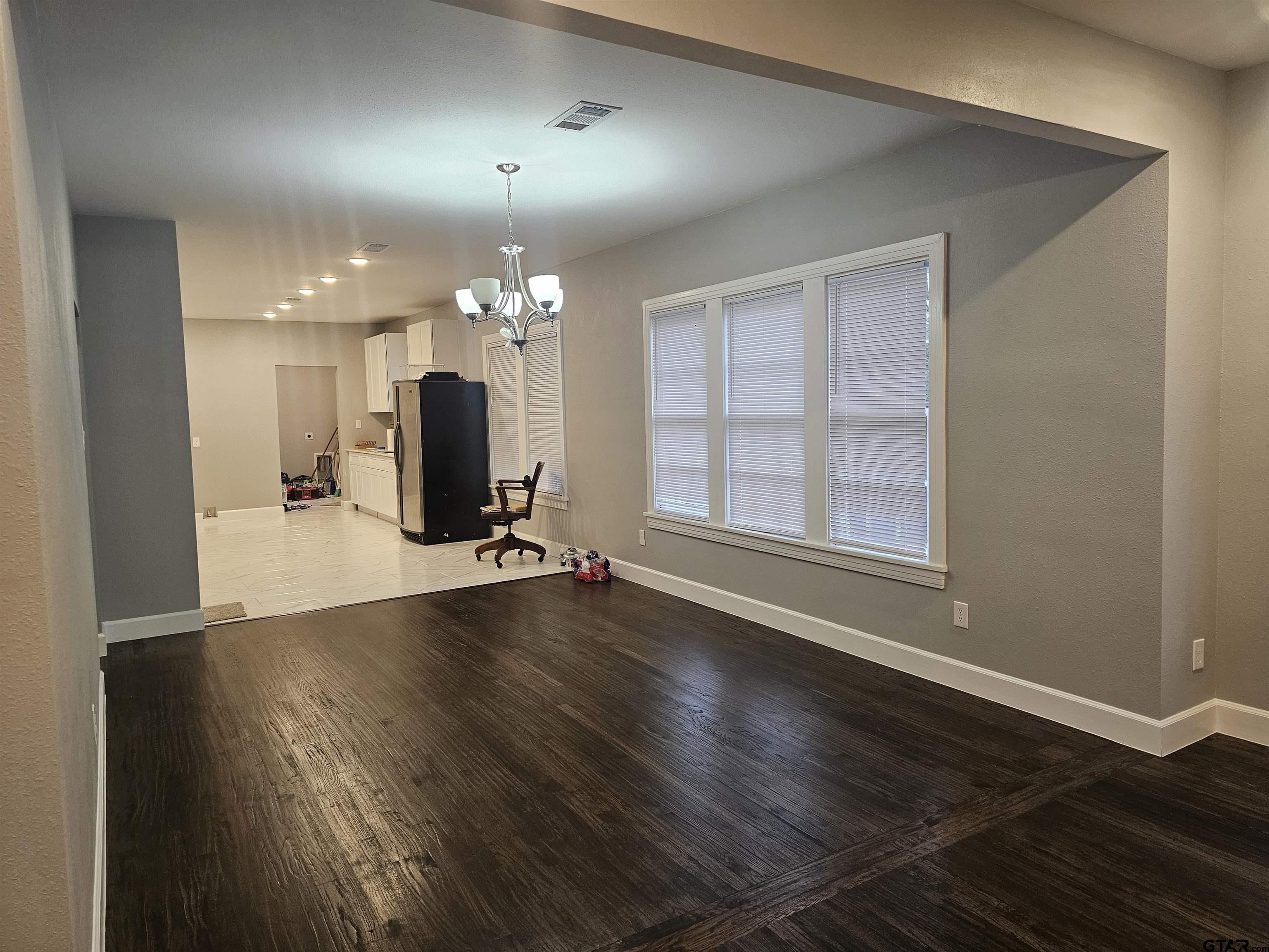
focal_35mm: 23
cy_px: 476
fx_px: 843
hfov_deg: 73.9
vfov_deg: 58.9
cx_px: 634
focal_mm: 6.3
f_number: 1.7
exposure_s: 1/120
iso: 250
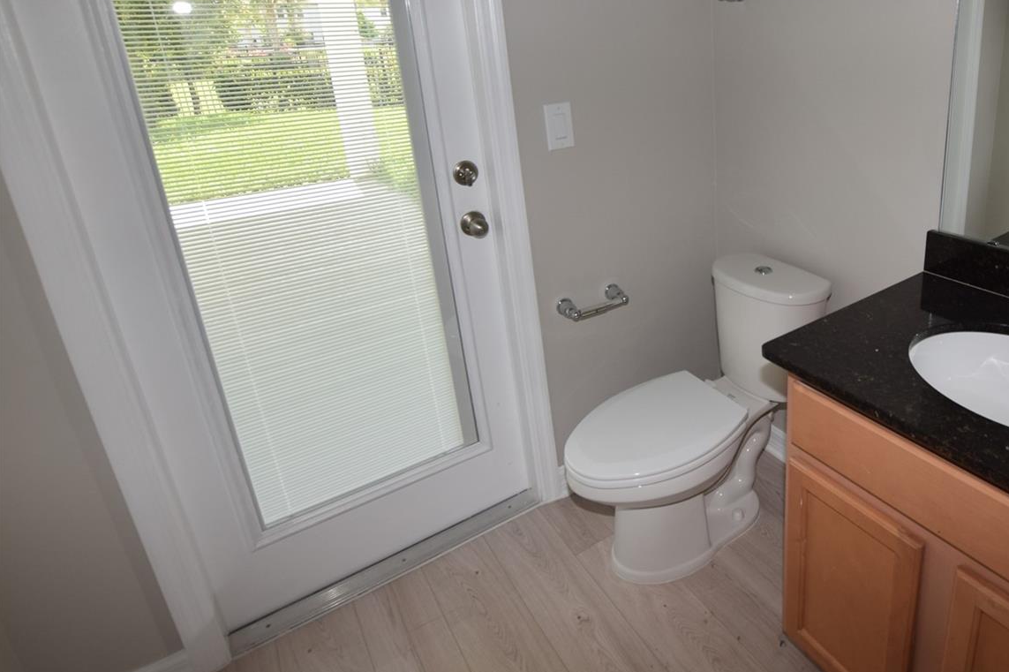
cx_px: 704
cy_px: 230
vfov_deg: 58.3
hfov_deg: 77.5
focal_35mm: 21
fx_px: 588
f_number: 5.6
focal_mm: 10
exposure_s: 1/125
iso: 280
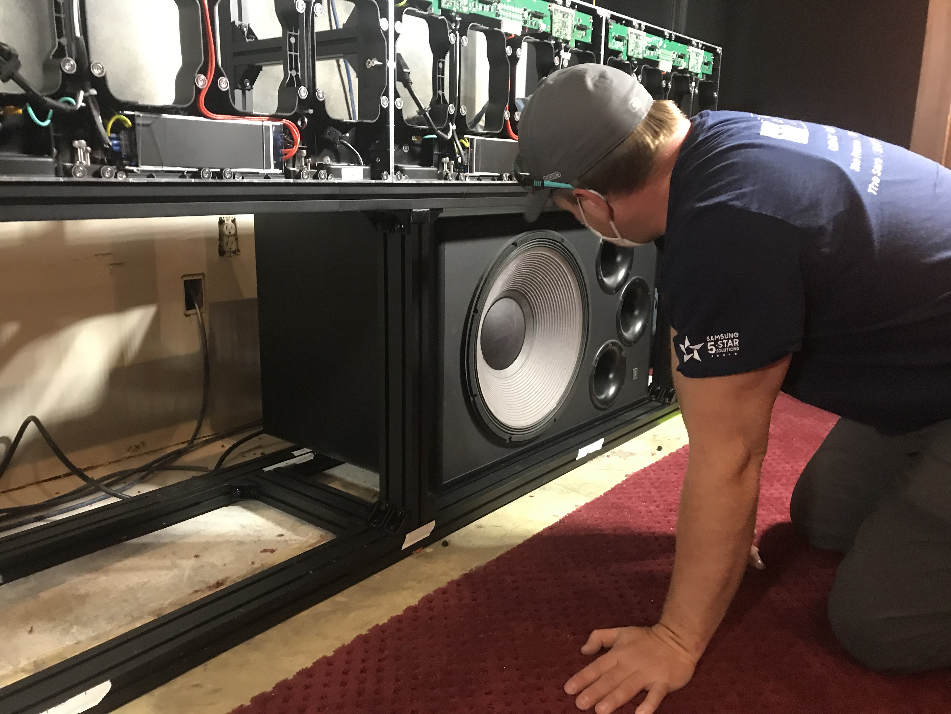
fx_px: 769
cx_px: 476
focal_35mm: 28
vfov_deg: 49.7
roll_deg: -1.6
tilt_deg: -10.9
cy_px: 357
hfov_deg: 63.4
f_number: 1.8
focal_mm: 3.99
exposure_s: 1/9
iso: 100
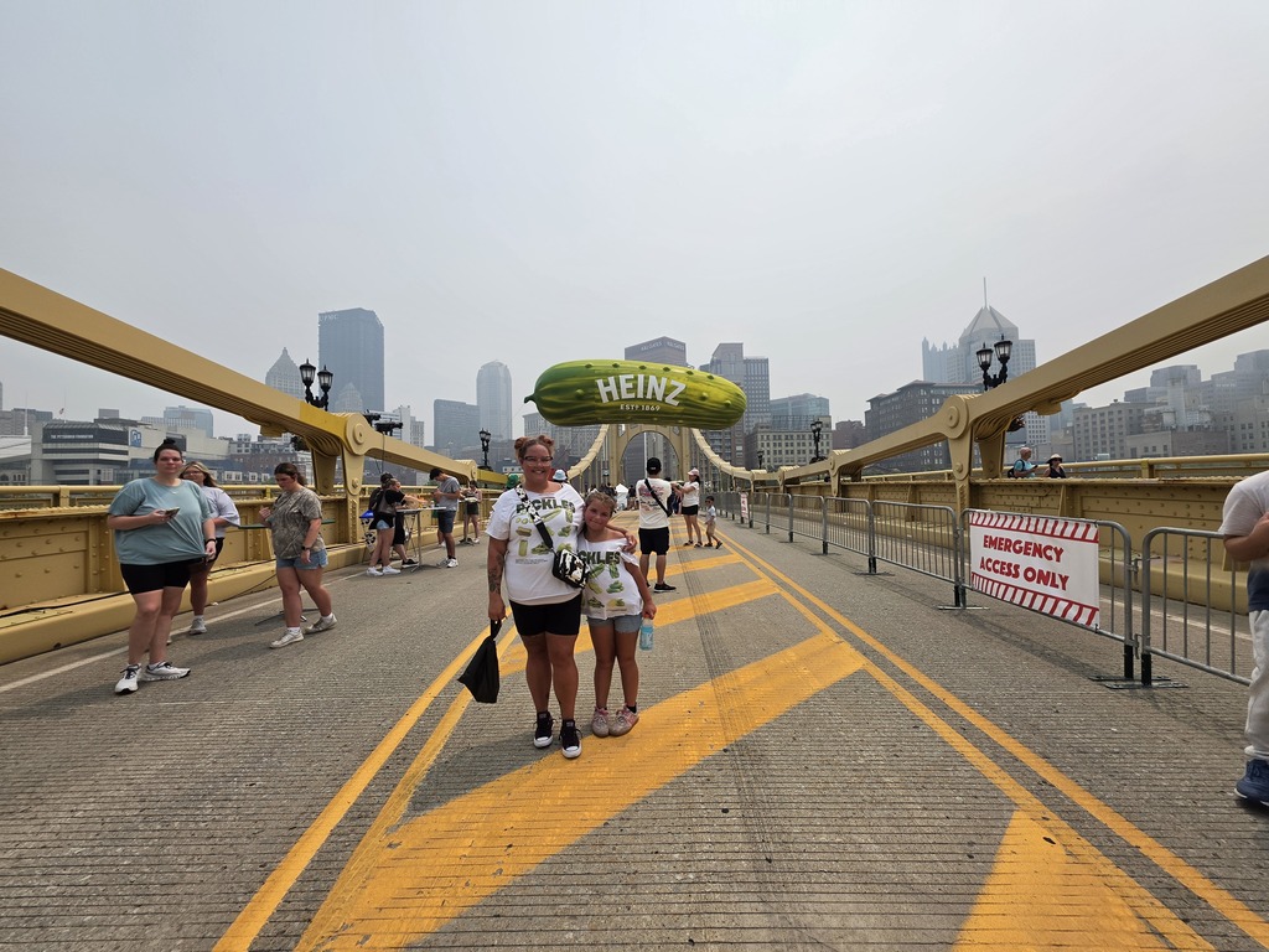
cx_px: 634
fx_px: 477
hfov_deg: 106.2
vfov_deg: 89.9
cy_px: 476
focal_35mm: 13
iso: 32
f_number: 1.9
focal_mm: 2.2
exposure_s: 1/3758
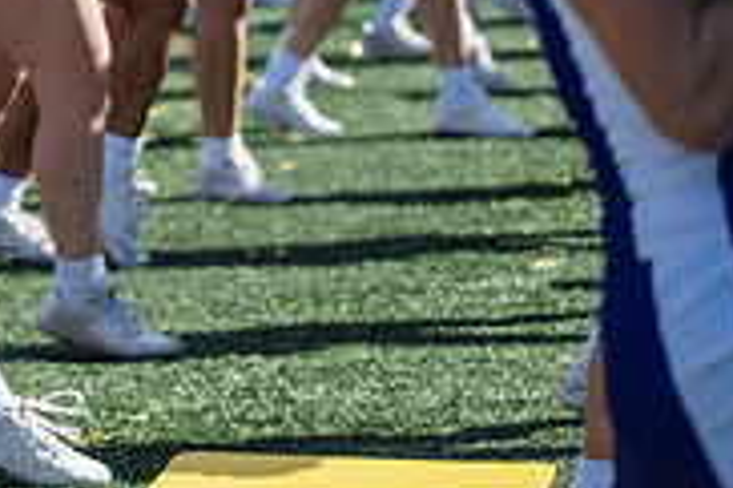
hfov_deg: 6.6
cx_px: -403
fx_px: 6225
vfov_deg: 4.5
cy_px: -115
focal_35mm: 306
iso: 80
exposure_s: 1/640
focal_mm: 96
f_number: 3.2
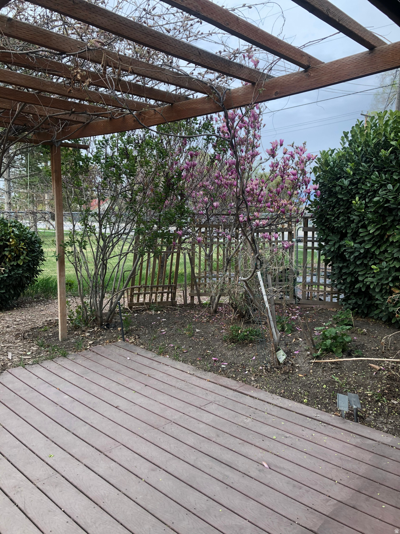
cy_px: 267
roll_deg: +0.1
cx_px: 200
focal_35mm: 28
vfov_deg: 63.4
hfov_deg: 49.7
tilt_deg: -6.0
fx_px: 431
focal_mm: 3.99
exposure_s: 1/123
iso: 20
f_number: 1.8
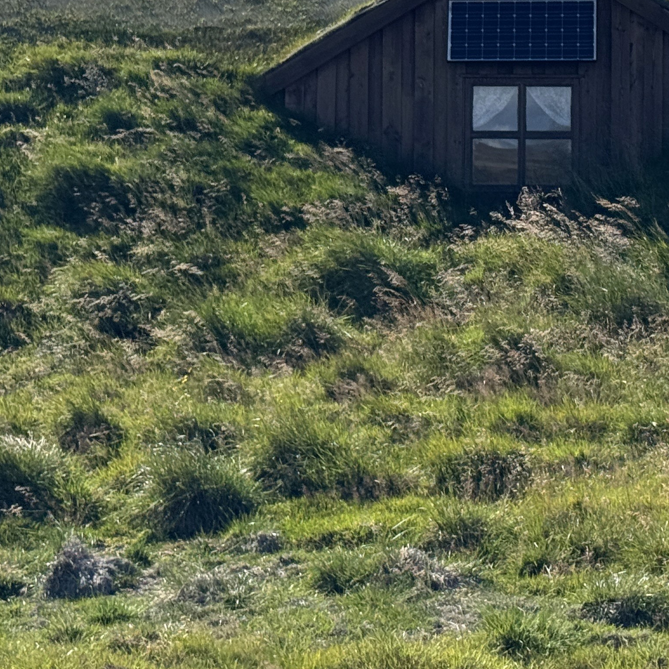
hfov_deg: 15.6
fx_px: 2427
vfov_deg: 15.6
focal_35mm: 111
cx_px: 497
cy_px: 146
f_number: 1.78
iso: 64
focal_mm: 6.76
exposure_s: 1/7092
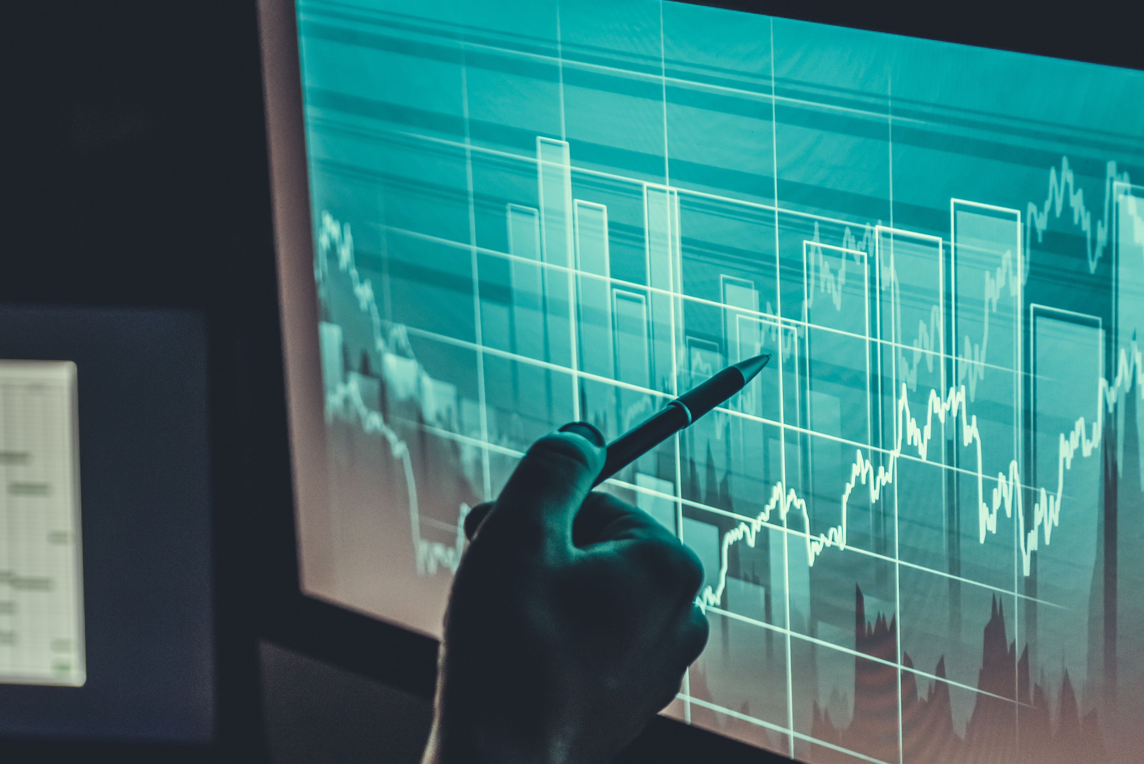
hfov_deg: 16.6
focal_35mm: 123
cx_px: 346
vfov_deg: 11.1
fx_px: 3909
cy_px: 564
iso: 1000
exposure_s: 1/100
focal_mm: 70
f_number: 2.8
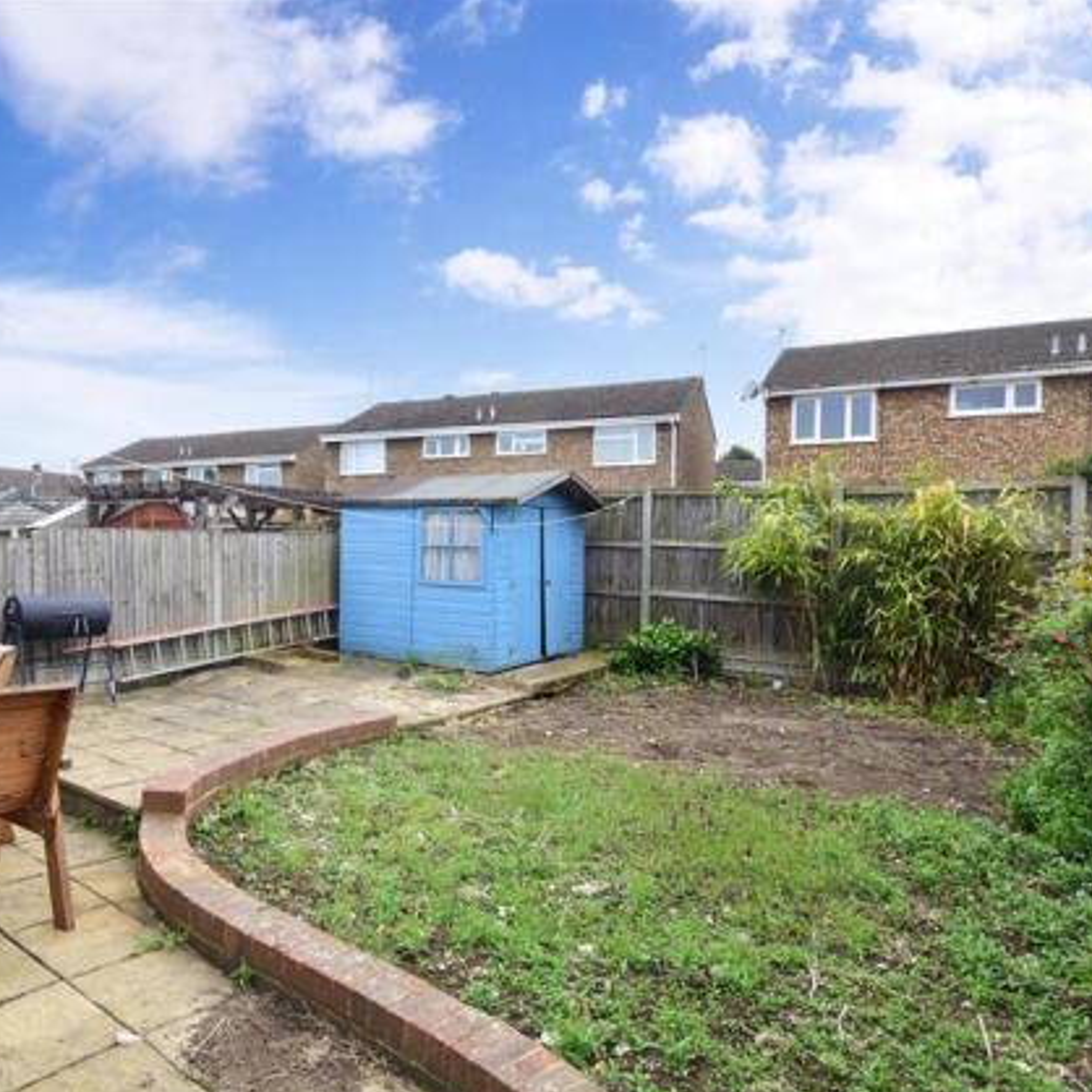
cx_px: 355
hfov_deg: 72.4
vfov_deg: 74.8
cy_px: 566
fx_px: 714
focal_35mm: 20
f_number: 8
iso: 400
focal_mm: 10
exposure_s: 1/250
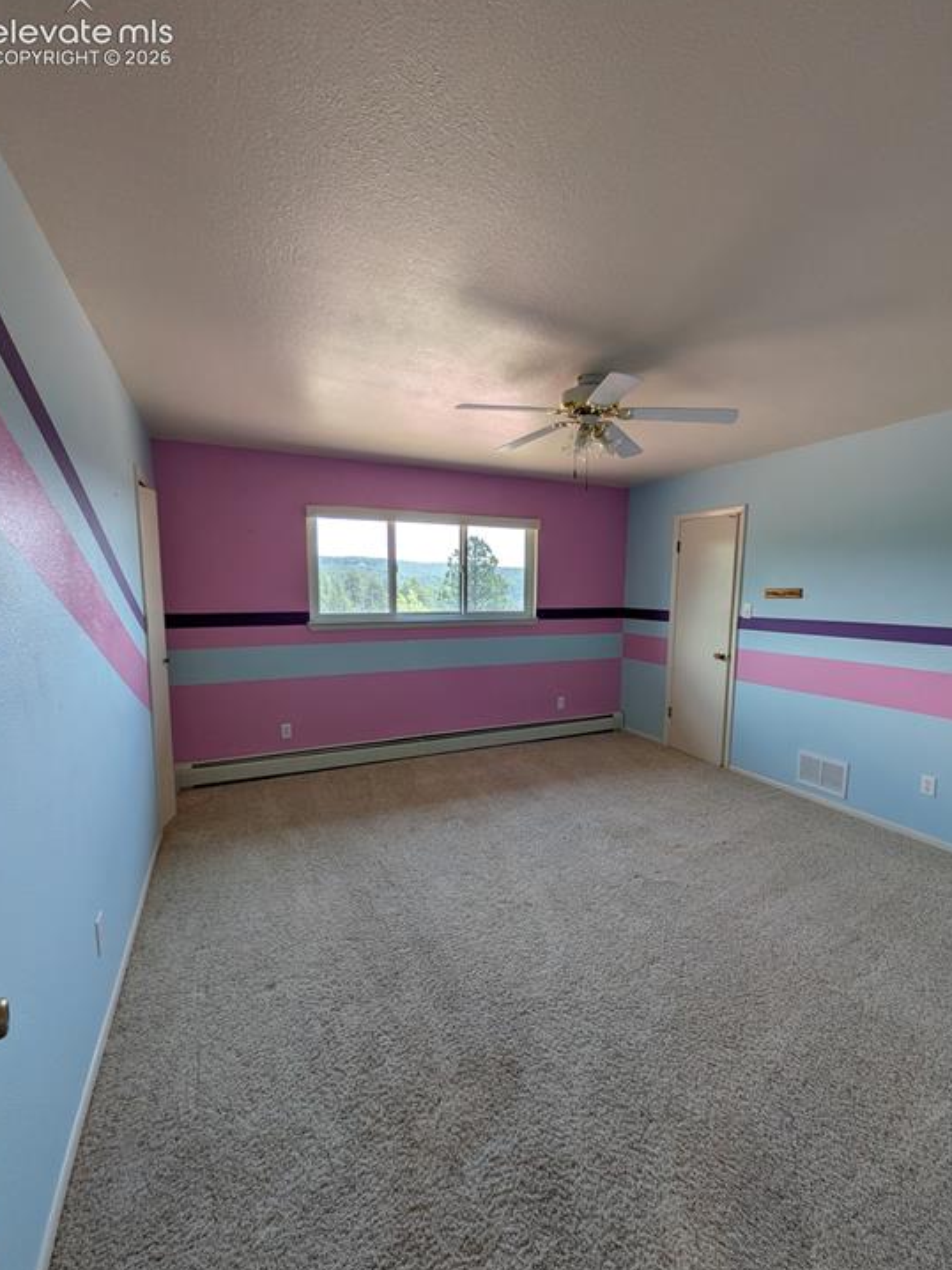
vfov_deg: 98.1
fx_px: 550
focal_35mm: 15
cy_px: 657
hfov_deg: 81.7
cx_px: 488
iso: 46
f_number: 2.2
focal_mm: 1.85
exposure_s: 1/188
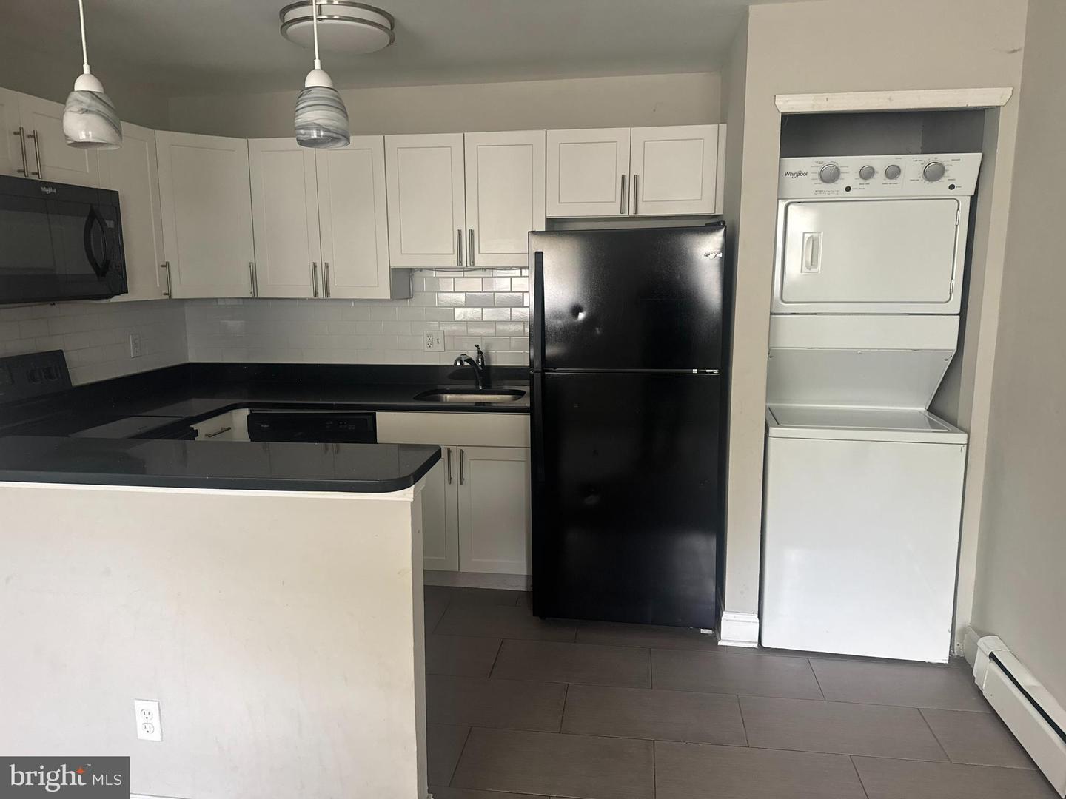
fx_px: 739
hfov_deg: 71.6
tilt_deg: -9.2
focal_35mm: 24
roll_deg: -0.3
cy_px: 400
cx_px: 533
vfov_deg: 56.8
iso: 500
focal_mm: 6.76
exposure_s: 1/60
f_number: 1.78
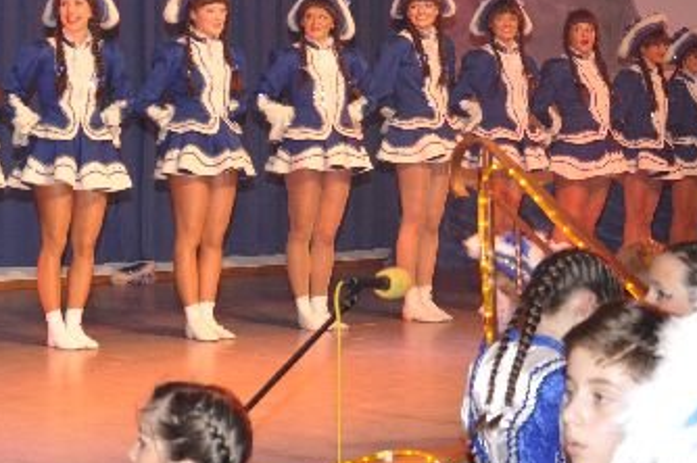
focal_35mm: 79
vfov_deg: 17.1
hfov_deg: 25.4
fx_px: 1528
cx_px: 188
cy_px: 109
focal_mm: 22
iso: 400
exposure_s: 1/60
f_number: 5
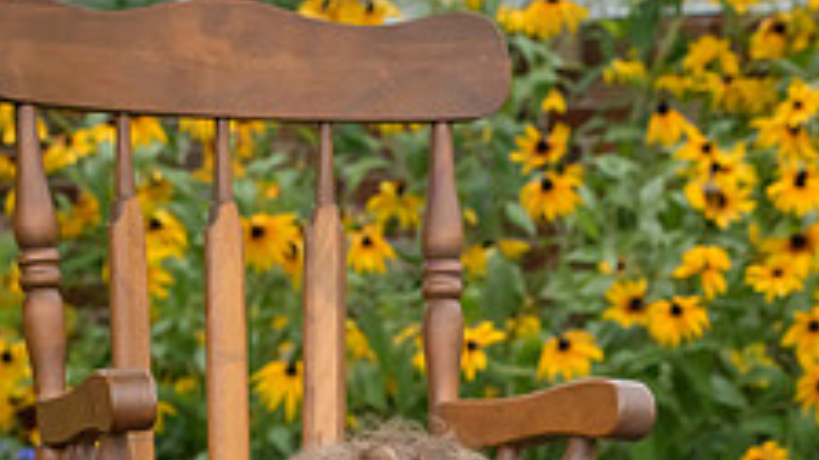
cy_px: 648
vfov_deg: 5.3
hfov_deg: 9.5
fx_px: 4951
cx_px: 450
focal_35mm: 228
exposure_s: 1/320
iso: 500
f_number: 10
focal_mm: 80
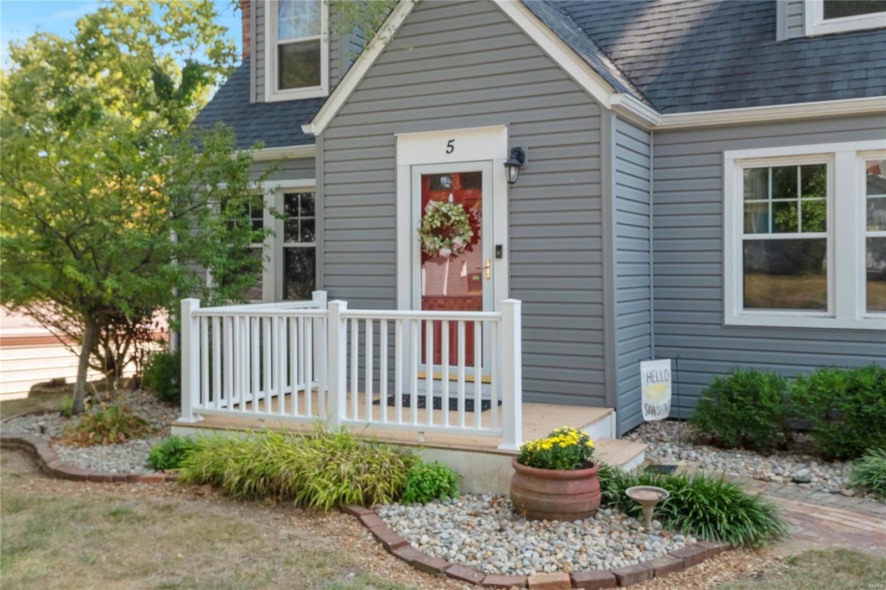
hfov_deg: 53.1
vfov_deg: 36.9
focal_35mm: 36
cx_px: 443
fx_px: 886
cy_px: 295
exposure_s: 1/60
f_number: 9
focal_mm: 18
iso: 400
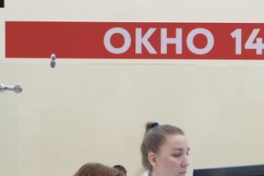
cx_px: 209
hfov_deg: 5.7
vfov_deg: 3.8
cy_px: 146
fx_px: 2663
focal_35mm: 363
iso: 1600
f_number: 5.6
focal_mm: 174
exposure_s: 1/100
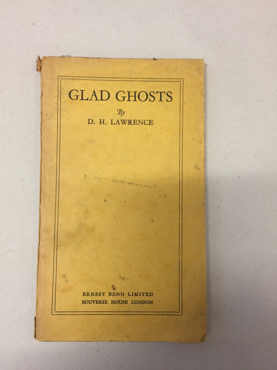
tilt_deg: -88.2
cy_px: 185
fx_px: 309
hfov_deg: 48.2
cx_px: 138
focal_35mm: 29
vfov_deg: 61.7
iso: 125
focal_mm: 4.15
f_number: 2.2
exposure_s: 1/33
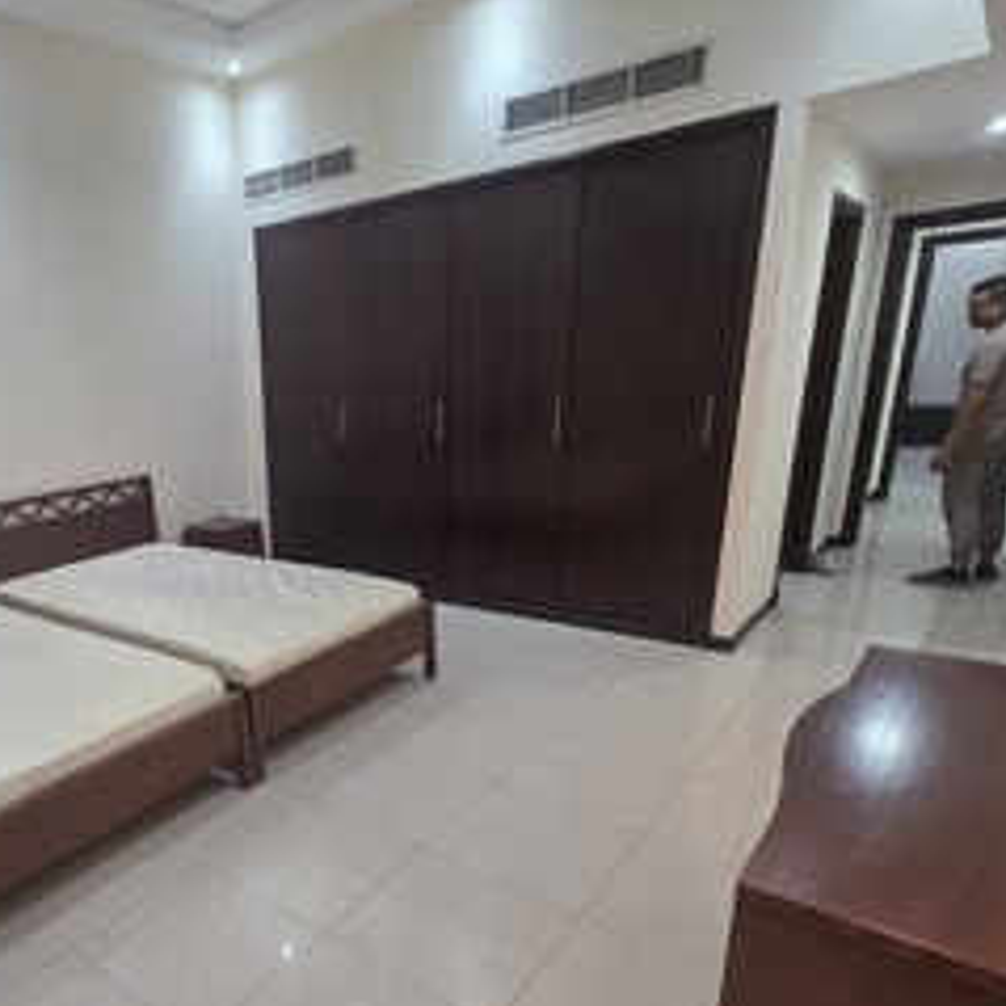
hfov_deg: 64.6
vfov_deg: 68.8
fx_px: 723
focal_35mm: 22
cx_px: 229
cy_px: 612
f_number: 1.9
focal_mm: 2.2
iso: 160
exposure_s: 1/50
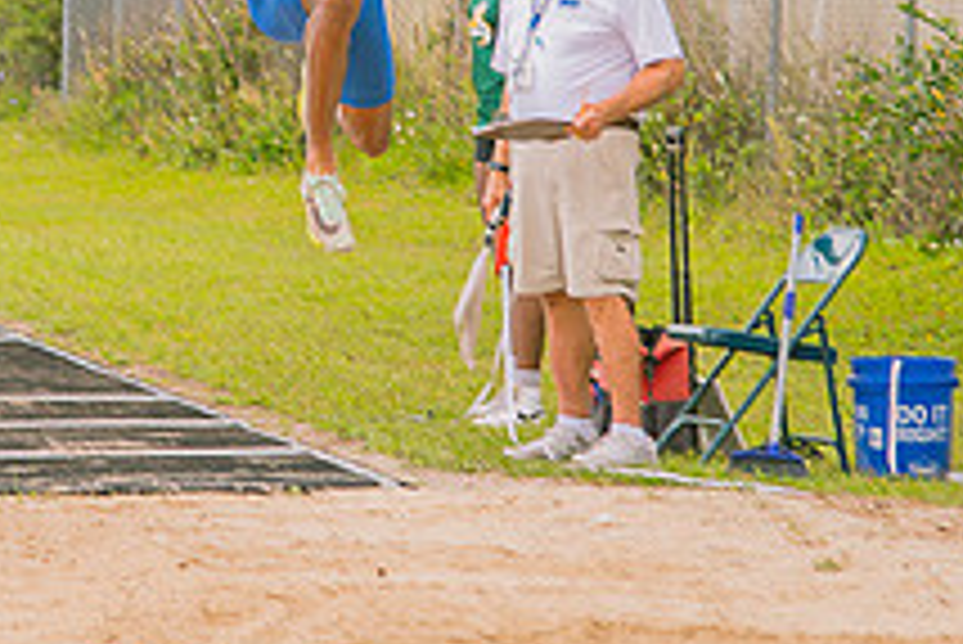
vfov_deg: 5.2
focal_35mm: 265
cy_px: 99
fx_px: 7093
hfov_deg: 7.8
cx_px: 274
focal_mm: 98
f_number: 4
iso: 200
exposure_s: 1/200
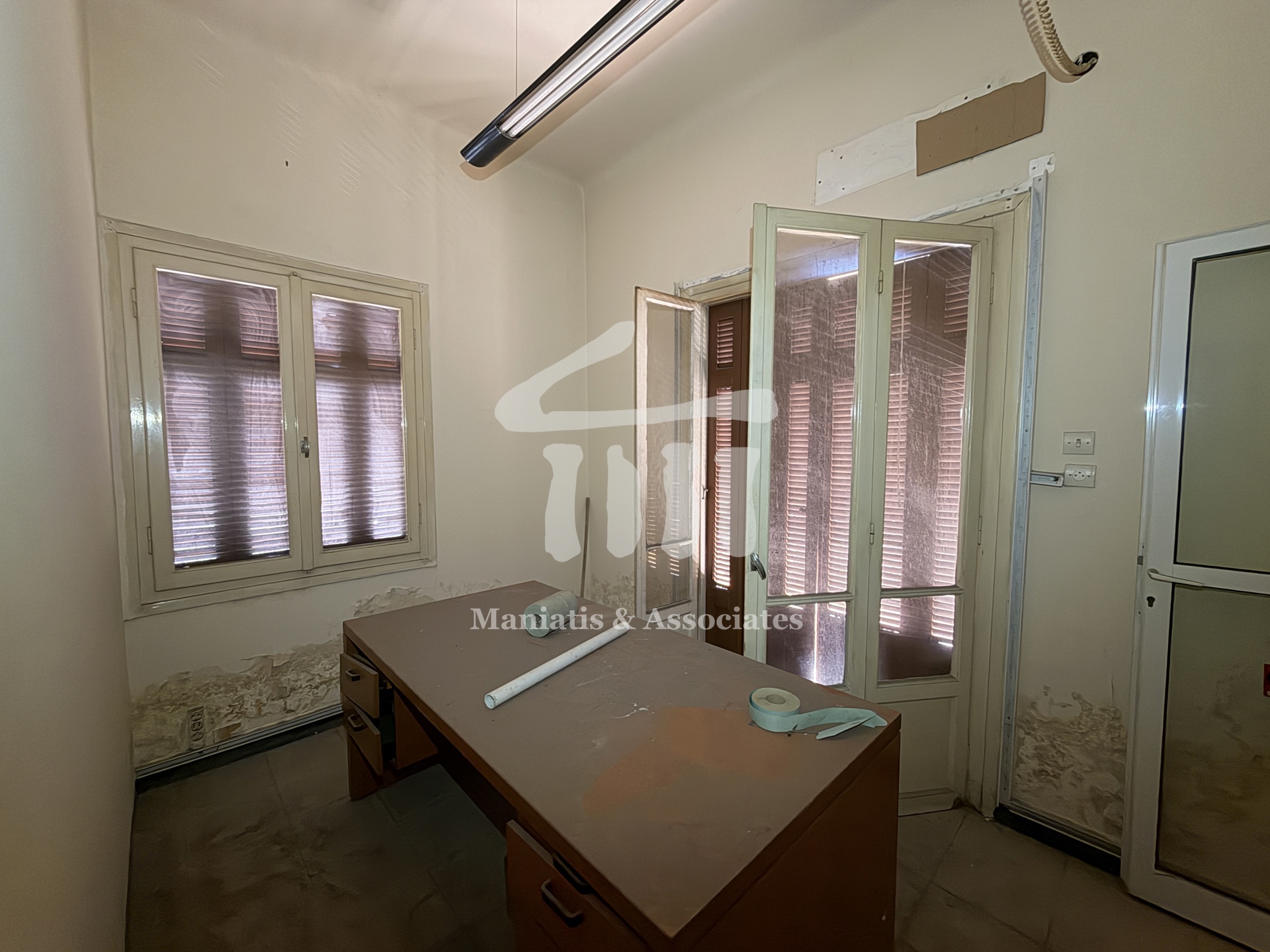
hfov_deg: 102.1
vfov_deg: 85.7
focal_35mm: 14
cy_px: 476
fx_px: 514
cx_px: 635
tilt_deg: -4.4
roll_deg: -0.8
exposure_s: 1/40
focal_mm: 2.22
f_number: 2.2
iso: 640
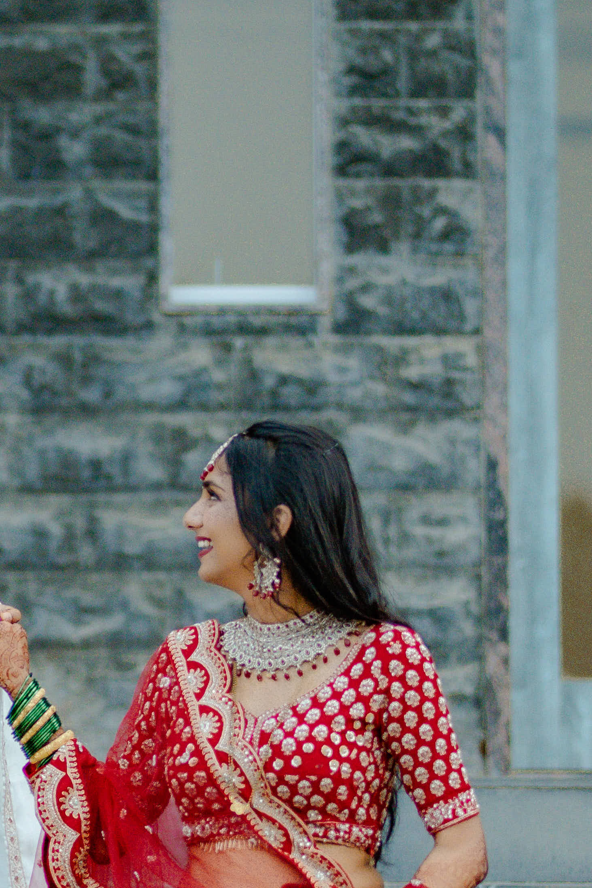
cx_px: -3
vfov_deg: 7.6
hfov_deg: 5.1
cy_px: 508
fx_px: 6685
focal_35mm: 271
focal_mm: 85
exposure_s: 1/800
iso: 1000
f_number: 1.4
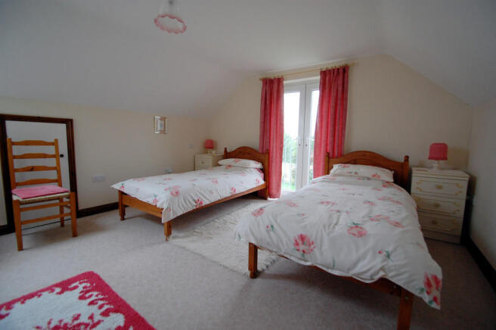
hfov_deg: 100.4
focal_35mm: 15
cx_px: 248
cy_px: 165
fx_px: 206
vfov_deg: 77.2
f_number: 3.5
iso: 800
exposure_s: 1/15
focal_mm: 10
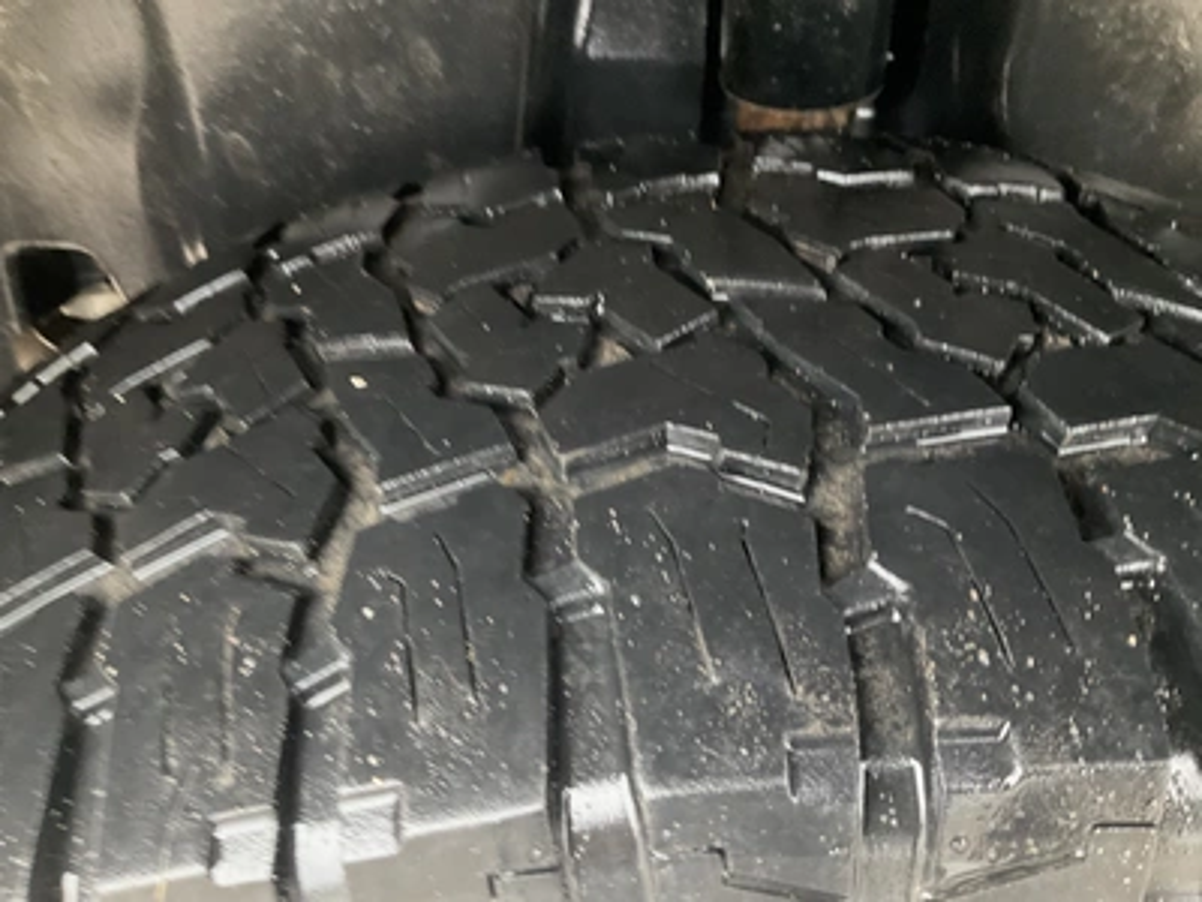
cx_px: 601
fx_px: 1007
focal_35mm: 29
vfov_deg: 48.2
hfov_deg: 61.7
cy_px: 451
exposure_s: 1/30
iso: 400
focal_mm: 3
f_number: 1.8
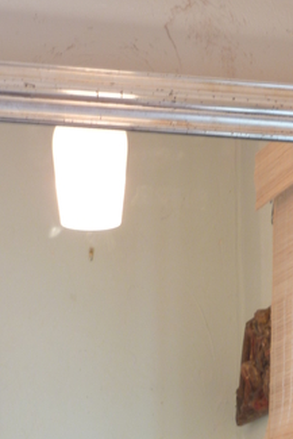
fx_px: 1536
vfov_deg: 16.0
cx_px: 186
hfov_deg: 10.9
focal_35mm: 126
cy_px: 430
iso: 80
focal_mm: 9.7
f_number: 3.9
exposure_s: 1/8
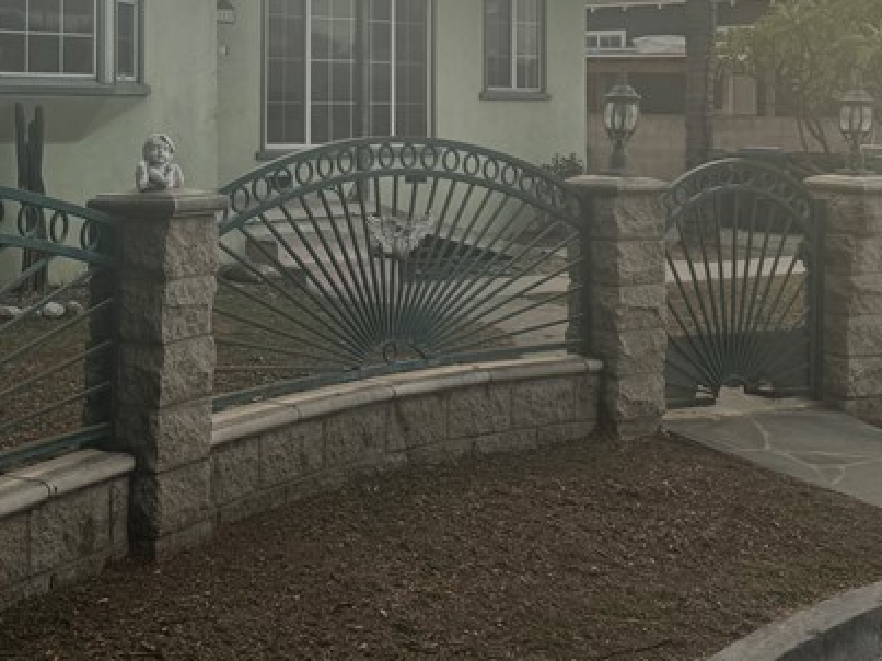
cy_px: 68
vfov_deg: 23.4
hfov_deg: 31.3
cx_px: 249
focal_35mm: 61
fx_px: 1554
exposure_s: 1/1215
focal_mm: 6.76
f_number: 1.78
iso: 80
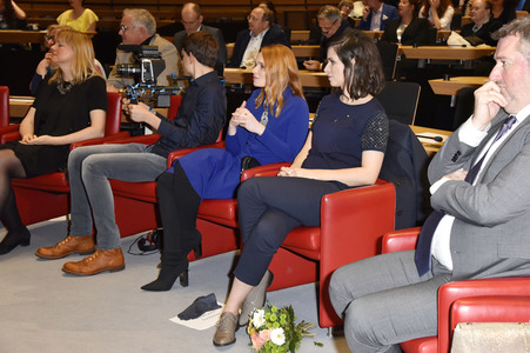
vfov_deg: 27.0
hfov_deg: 39.6
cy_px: 176
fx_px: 736
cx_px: 265
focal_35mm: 50
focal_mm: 50
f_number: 6.3
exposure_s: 1/125
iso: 2000
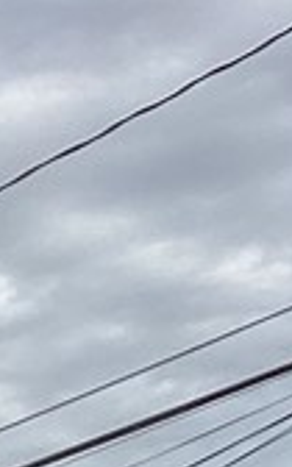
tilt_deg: +9.5
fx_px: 2547
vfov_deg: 10.1
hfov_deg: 6.3
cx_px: -339
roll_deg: -0.6
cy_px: 700
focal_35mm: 200
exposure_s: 1/1199
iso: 25
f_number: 2.4
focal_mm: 3.3
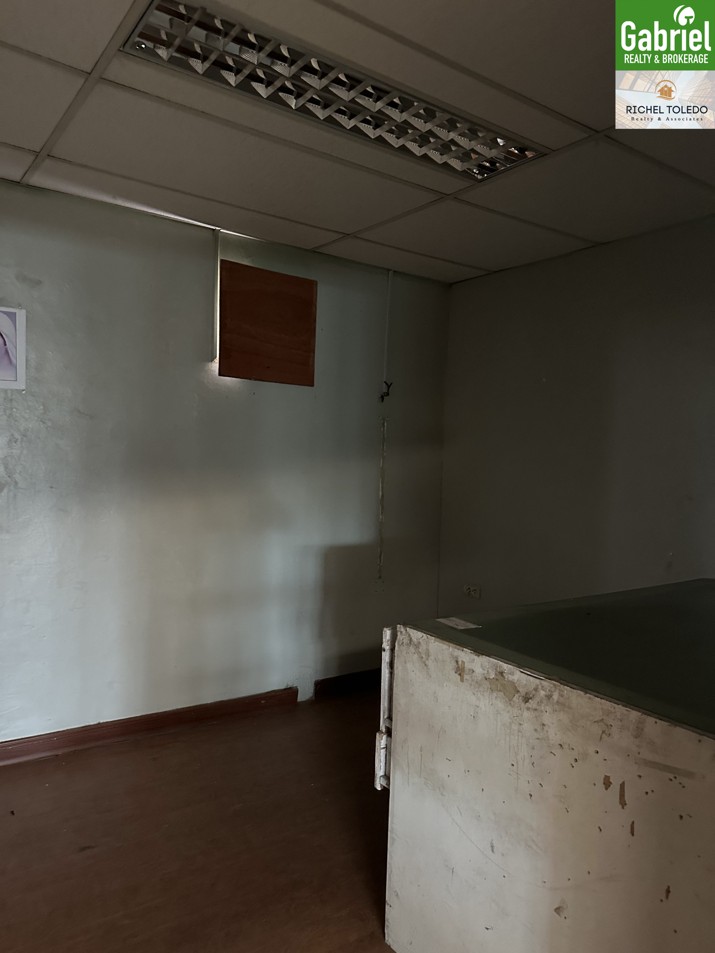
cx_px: 358
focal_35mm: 24
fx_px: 661
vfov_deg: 71.6
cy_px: 476
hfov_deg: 56.8
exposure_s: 1/30
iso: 1250
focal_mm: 6.86
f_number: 1.78
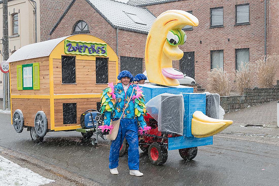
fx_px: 410
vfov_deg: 25.5
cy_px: 108
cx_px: 164
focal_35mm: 53
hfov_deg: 37.5
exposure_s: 1/125
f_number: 5.6
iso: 800
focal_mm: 45
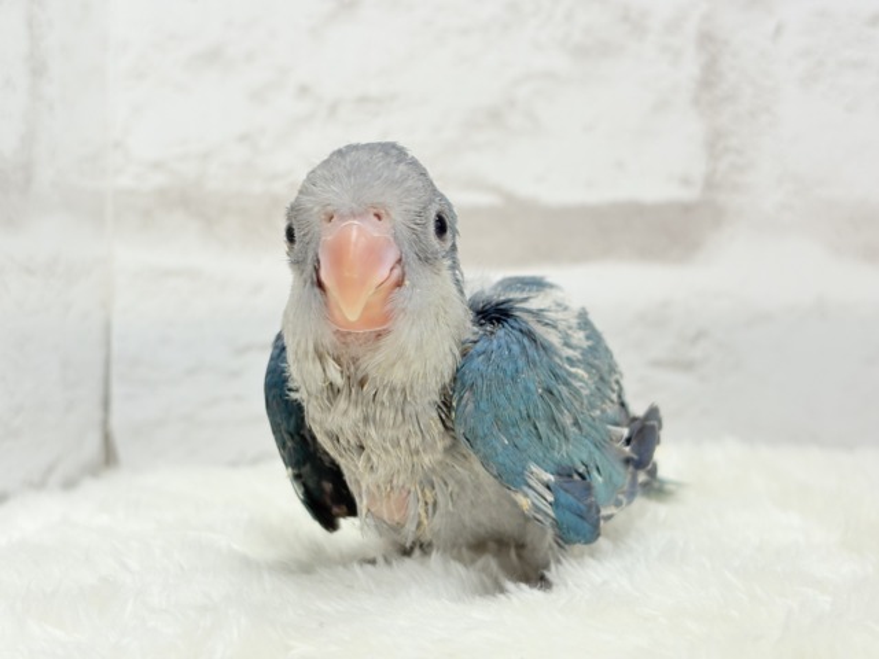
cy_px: 330
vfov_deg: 28.0
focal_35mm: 52
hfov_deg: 36.8
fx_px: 1320
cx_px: 440
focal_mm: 5.96
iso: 40
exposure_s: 1/50
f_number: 1.6
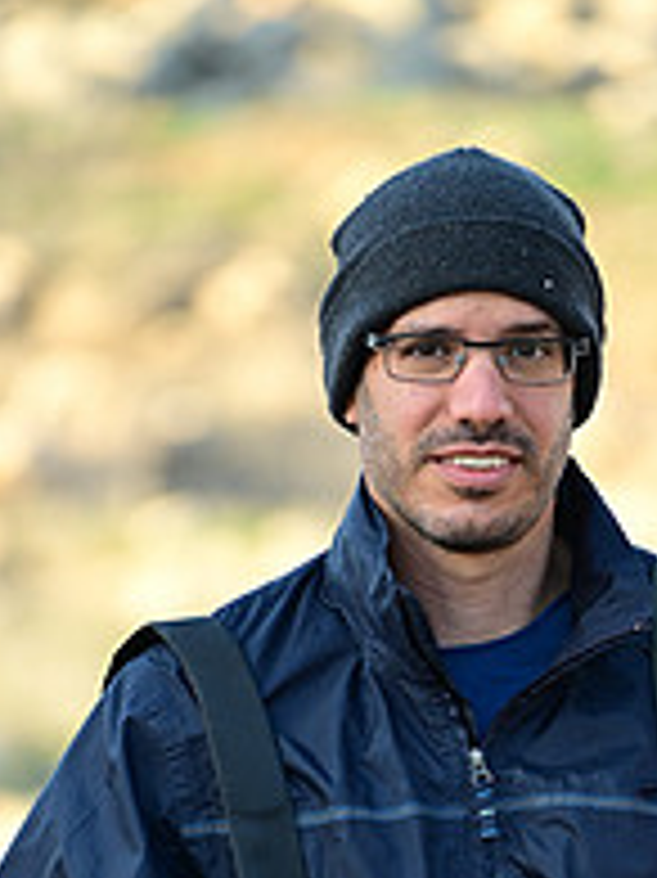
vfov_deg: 5.9
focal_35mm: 333
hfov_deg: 4.5
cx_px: 448
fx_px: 8436
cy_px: 919
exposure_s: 1/500
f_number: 2.8
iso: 360
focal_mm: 150
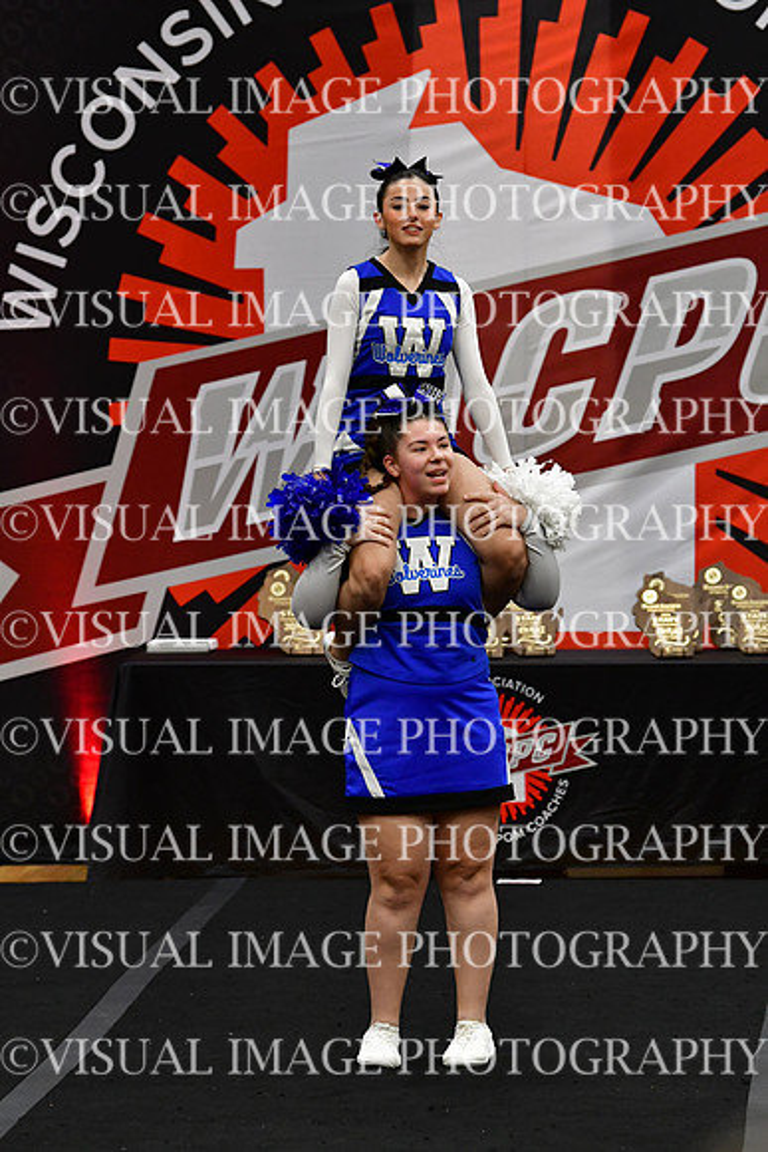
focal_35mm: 240
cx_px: 384
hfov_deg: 5.7
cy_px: 576
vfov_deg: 8.6
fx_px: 7675
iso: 4000
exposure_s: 1/500
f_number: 4
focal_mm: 160
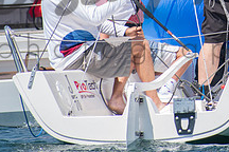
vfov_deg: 1.4
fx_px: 6157
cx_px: 233
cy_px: -30
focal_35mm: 968
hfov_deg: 2.1
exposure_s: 1/640
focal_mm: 240
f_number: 6.3
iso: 200
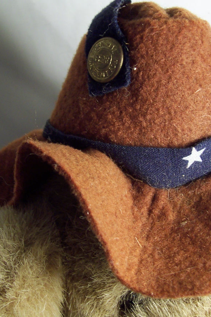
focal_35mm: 52
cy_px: 158
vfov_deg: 38.2
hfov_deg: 26.0
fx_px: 457
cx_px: 118
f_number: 2.8
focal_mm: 5.6
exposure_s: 1/90
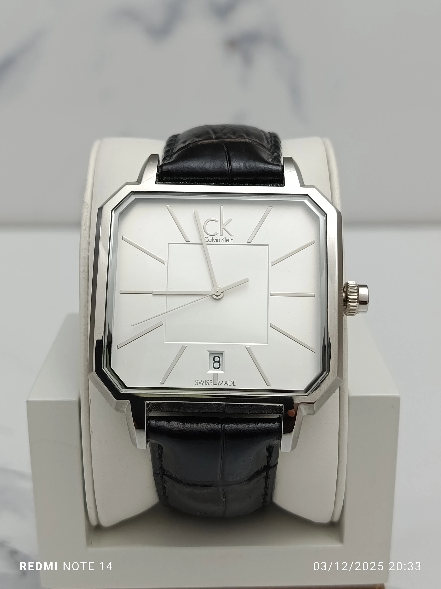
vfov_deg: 39.7
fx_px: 815
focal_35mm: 48
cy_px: 294
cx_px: 220
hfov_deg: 30.3
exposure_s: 1/100
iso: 277
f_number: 1.7
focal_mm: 5.24
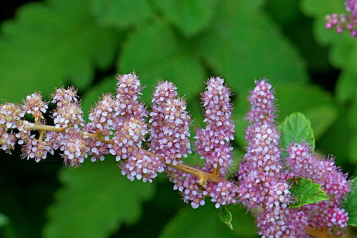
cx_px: 162
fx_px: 3798
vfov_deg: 3.6
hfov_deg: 5.4
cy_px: 139
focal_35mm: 383
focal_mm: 210
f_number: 13
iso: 1000
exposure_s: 1/80
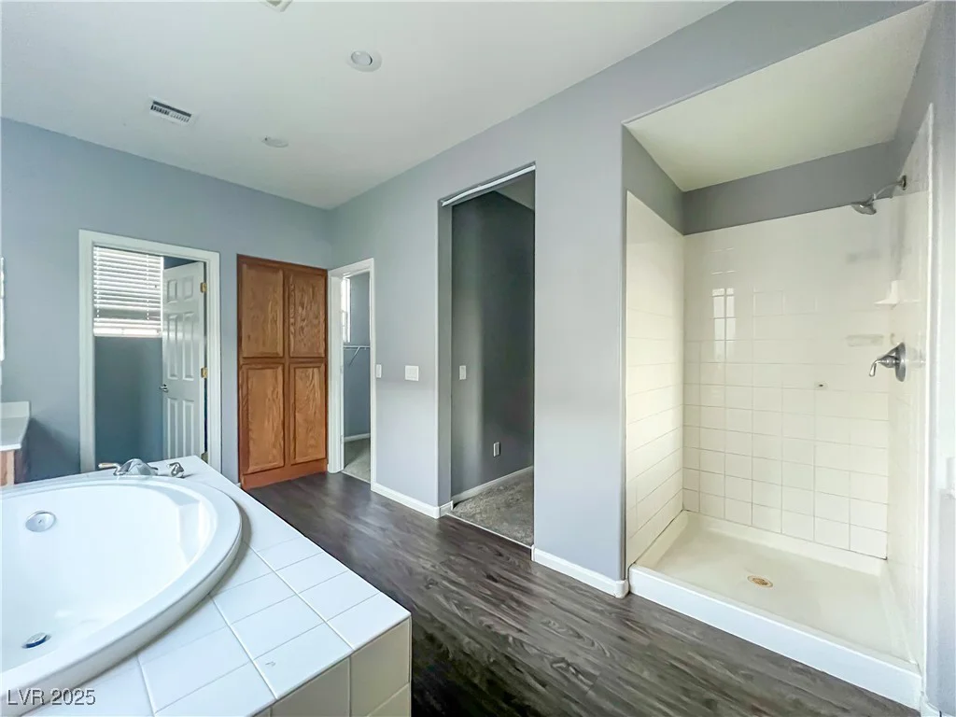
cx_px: 478
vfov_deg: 89.9
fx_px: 359
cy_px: 358
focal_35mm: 13
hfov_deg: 106.2
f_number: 1.8
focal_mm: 1.57
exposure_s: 1/60
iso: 1000
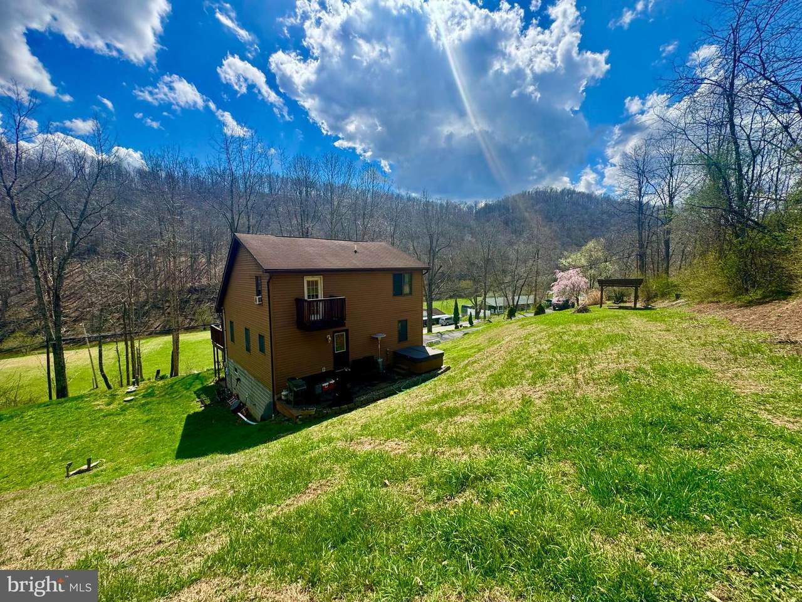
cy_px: 301
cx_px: 401
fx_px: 324
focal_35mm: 14
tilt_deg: -6.8
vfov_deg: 85.7
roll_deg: +0.1
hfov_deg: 102.1
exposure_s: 1/1094
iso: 50
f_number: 2.2
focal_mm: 2.22
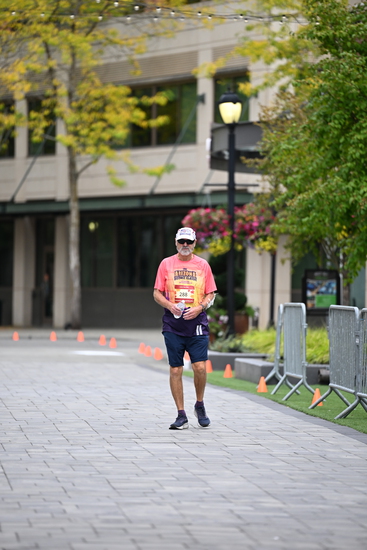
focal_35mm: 200
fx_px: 3056
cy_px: 275
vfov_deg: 10.3
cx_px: 184
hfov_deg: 6.9
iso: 640
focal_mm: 200
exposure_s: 1/2000
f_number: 2.8
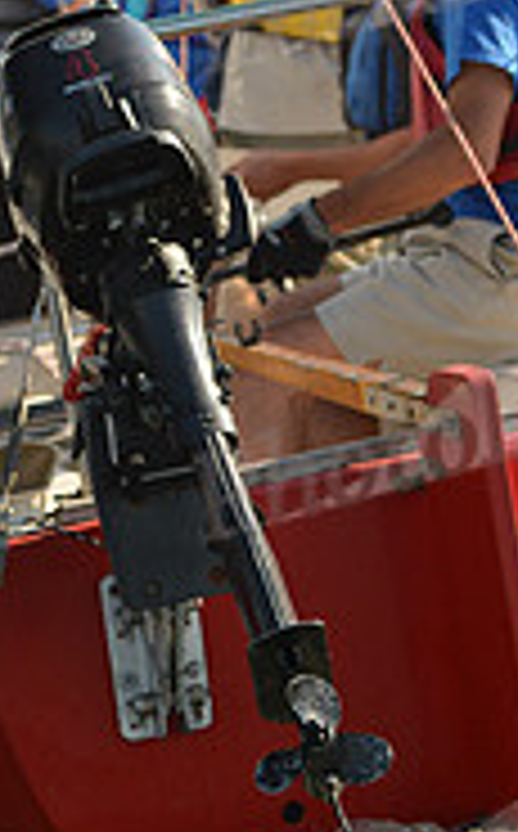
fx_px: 5079
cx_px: -36
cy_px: 254
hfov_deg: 5.8
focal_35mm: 224
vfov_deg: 9.4
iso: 320
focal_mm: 70
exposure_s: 1/1250
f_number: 2.8
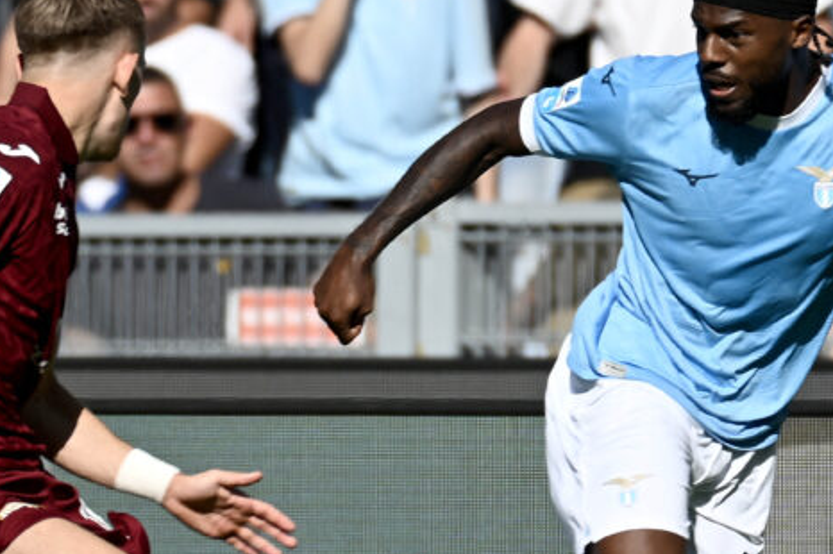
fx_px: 30475
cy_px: 459
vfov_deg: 1.0
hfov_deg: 1.6
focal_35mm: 1318
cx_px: 163
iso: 80
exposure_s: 1/1000
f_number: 4
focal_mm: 400
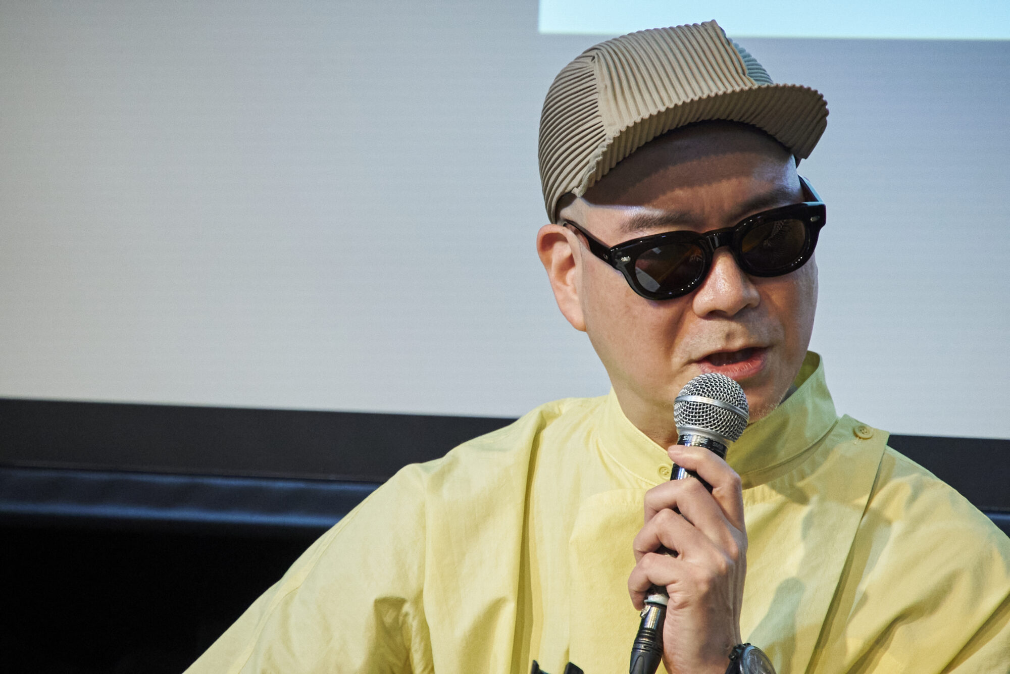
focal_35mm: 436
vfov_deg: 3.2
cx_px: 505
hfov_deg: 4.7
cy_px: 337
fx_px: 12236
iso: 6400
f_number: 8
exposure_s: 1/200
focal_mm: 291
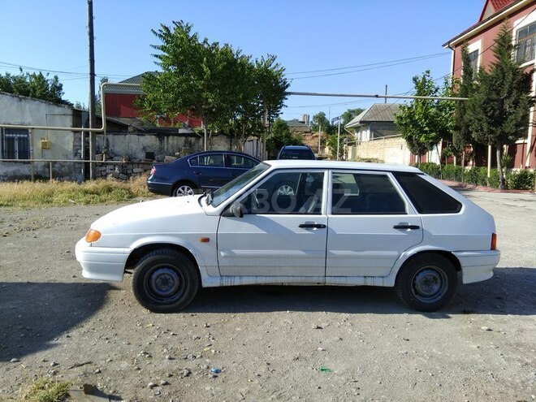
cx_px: 268
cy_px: 201
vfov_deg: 63.4
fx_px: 325
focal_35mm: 21
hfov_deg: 79.0
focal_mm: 3.57
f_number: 2
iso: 100
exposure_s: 1/949
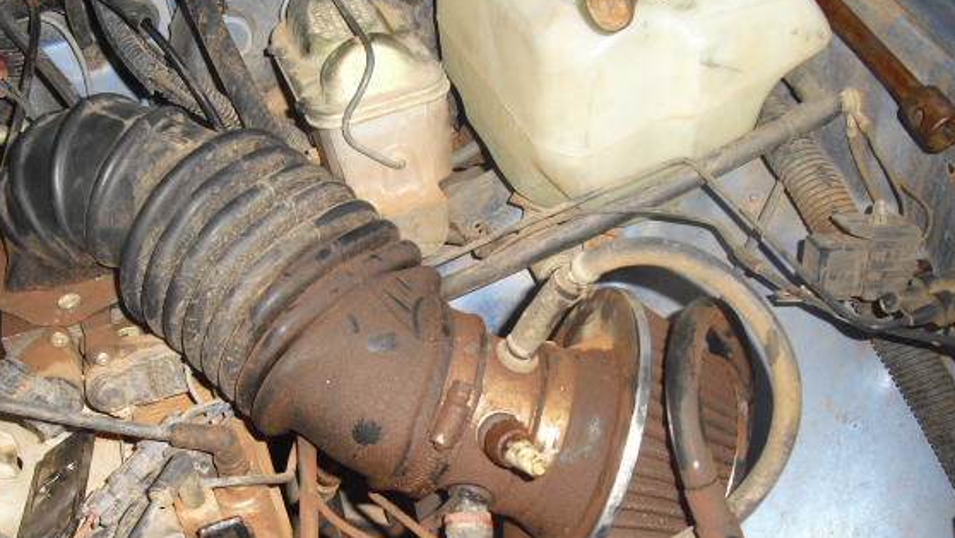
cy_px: 391
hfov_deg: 45.4
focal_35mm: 45
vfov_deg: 26.3
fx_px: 1140
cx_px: 423
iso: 100
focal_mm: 6.3
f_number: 3.1
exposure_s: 1/60
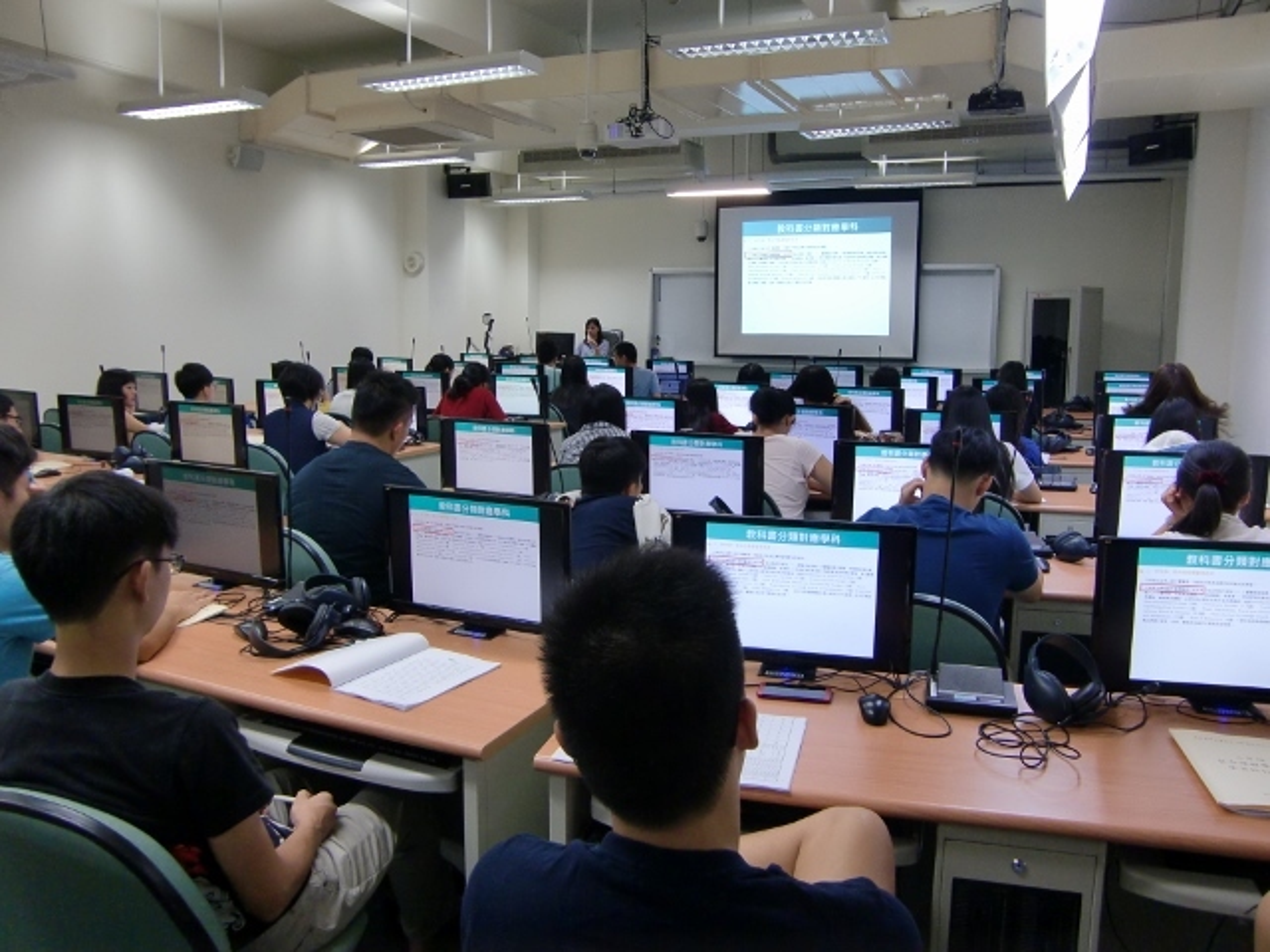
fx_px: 1027
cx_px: 635
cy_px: 476
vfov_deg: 49.7
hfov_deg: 63.4
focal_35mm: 28
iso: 160
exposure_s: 1/60
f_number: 2.6
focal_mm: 4.9
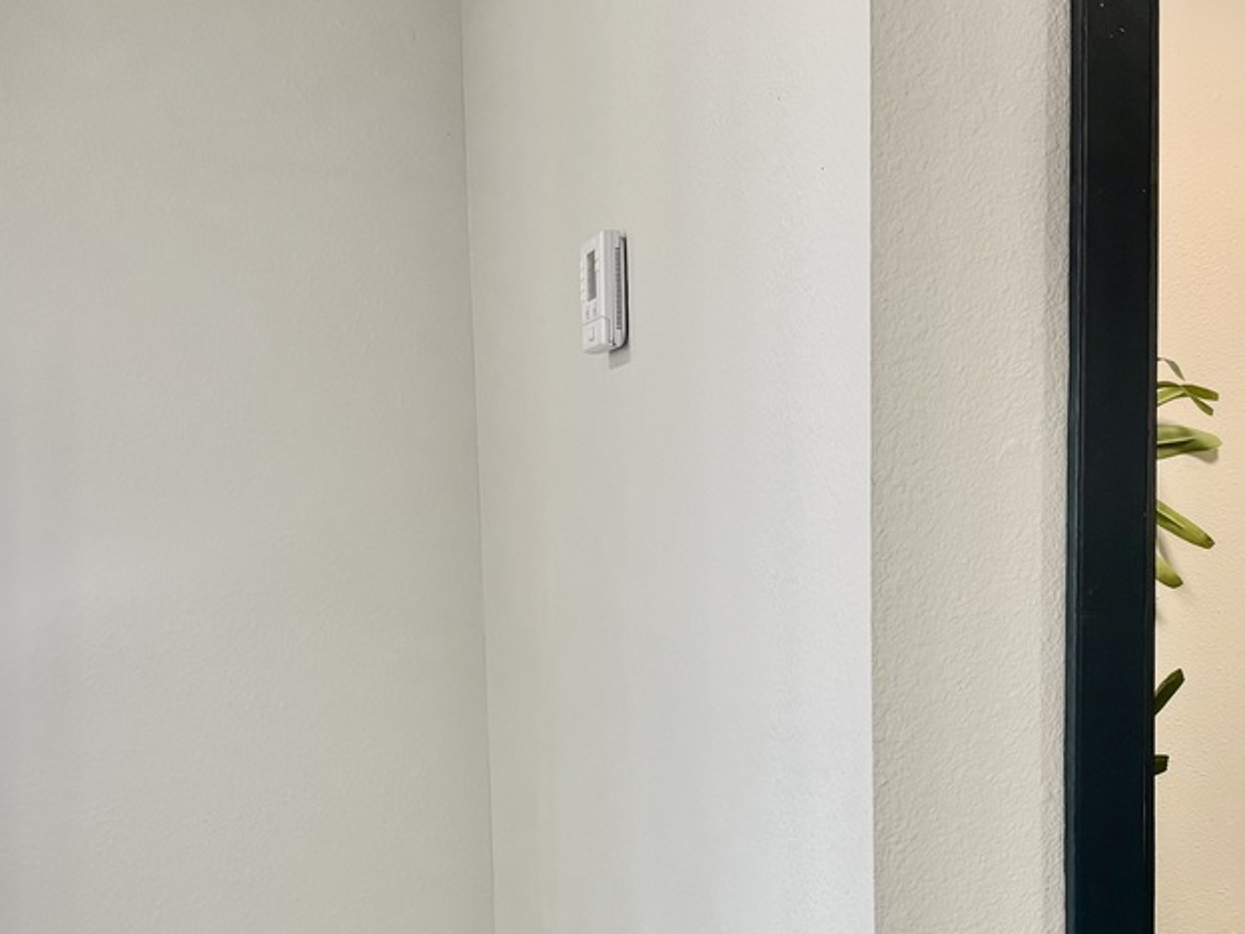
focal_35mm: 60
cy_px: 782
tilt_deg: -6.2
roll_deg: +0.0
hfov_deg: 32.0
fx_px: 2158
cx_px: 796
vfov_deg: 23.9
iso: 125
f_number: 1.6
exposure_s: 1/105
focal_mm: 5.96
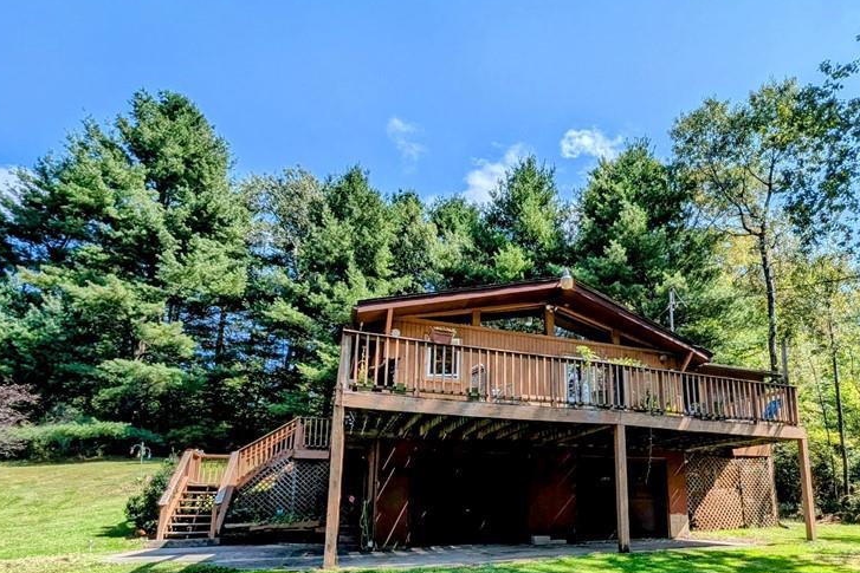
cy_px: 402
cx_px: 536
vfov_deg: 62.2
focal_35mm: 19
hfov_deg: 85.2
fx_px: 454
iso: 46
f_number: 2.2
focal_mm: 1.95
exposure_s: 1/1513
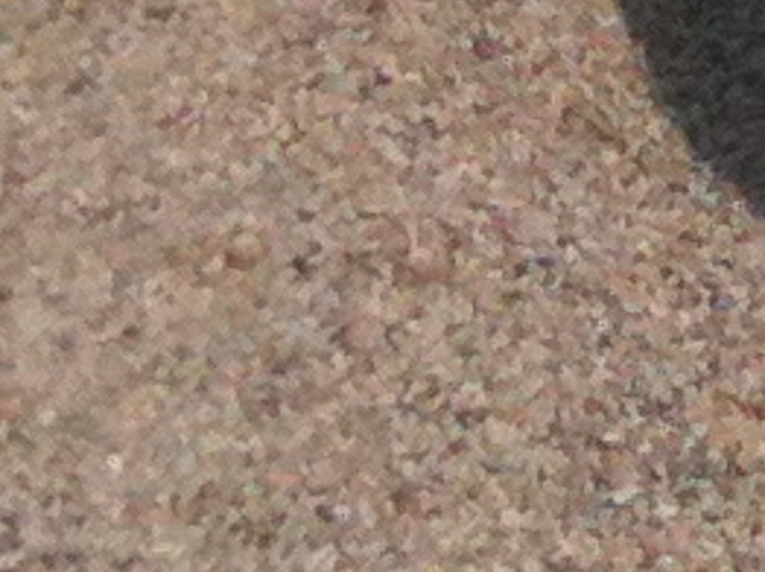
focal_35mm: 274
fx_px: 6050
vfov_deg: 5.1
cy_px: -1202
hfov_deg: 6.4
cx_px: 2569
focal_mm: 3.85
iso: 64
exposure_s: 1/2687
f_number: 2.8
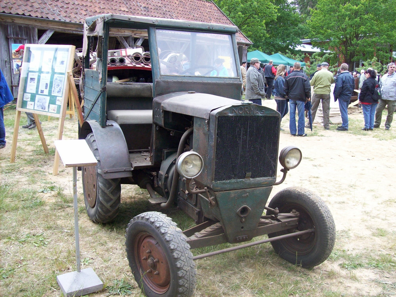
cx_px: 198
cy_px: 148
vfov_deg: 39.6
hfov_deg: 51.4
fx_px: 412
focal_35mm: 36
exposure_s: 1/140
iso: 80
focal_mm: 6
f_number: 2.7
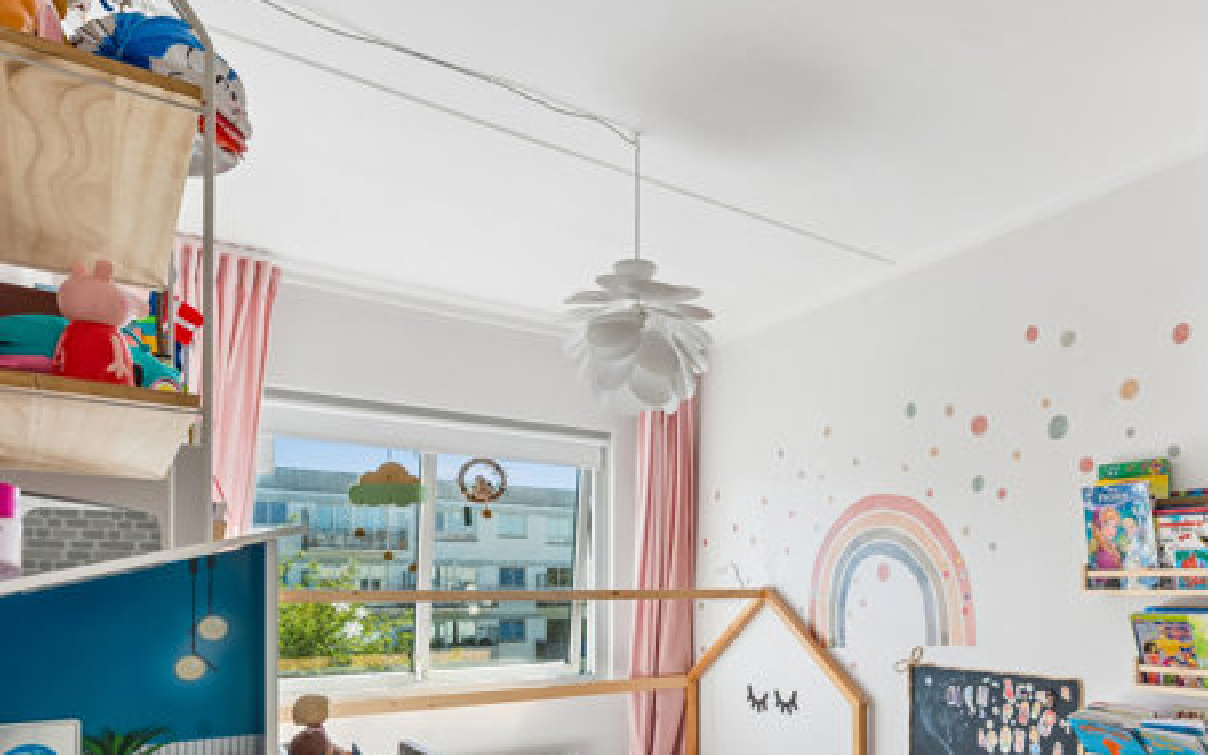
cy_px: 588
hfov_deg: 65.6
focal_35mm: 27
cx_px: 853
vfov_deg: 44.1
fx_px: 889
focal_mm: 15
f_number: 10
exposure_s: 1/40
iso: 200
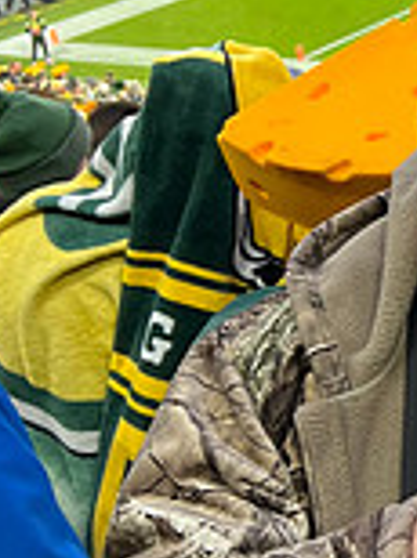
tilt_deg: -20.5
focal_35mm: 98
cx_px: 767
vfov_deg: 20.1
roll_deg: -1.5
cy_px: 265
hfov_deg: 13.4
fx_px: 1578
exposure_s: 1/120
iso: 100
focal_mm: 5.7
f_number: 1.5
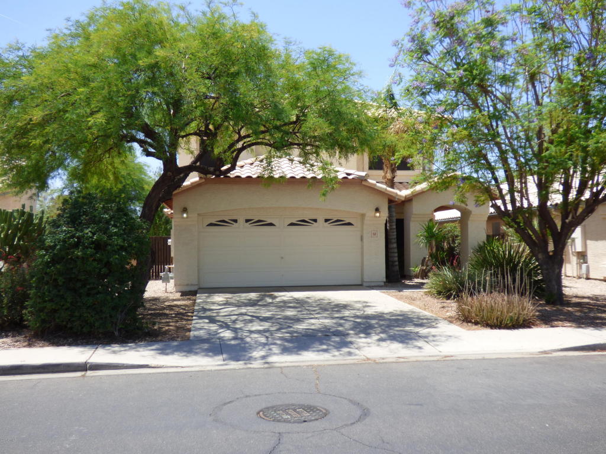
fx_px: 578
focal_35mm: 33
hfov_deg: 55.4
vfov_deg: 42.9
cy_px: 227
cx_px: 303
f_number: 3.4
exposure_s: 1/800
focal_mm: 5.97
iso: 100
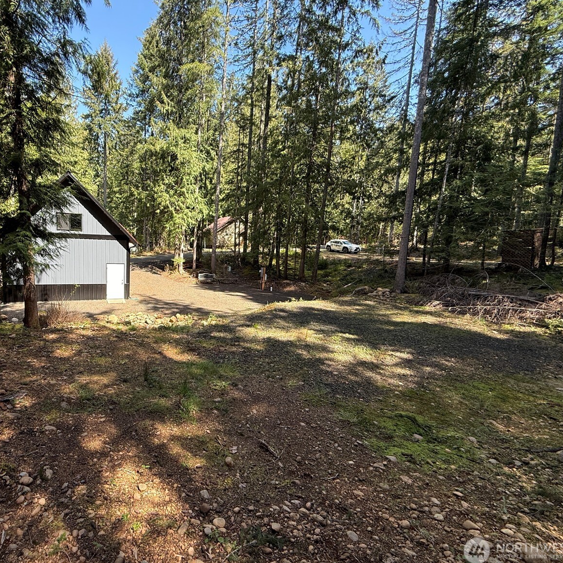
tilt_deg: -6.8
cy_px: 280
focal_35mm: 17
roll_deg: -2.2
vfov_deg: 84.0
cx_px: 202
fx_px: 313
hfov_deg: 82.0
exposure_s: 1/256
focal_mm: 2.22
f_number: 2.2
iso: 50
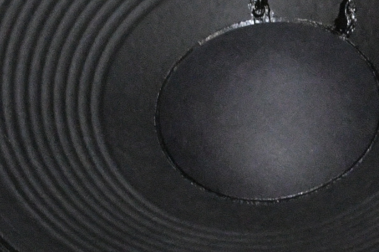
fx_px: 2600
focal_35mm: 247
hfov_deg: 8.1
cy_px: 76
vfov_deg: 5.6
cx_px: 656
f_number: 18
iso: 5000
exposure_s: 1/25
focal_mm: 36
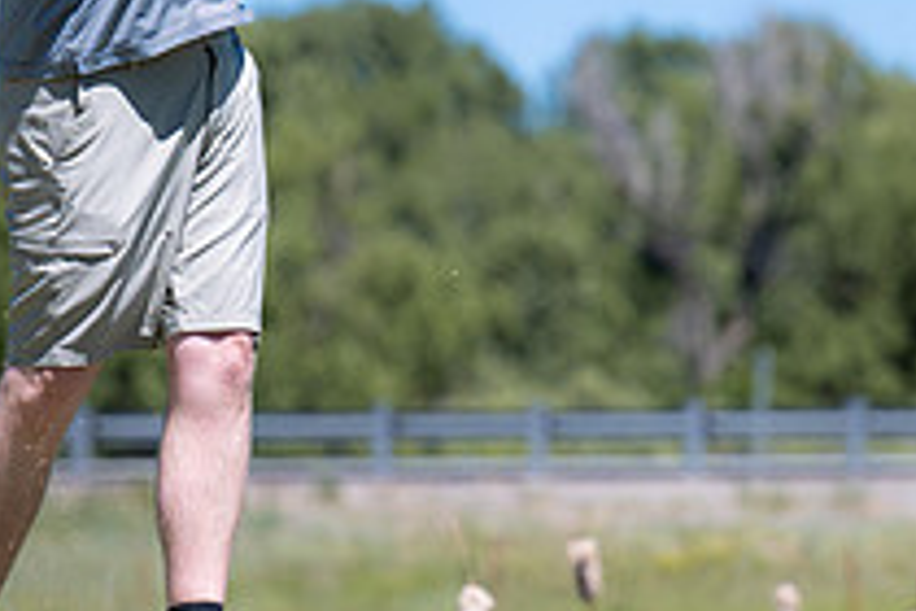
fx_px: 7836
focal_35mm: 308
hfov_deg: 6.7
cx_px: 554
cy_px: 210
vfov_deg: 4.5
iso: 1000
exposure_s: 1/16000
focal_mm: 110
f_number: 2.8
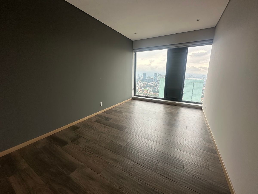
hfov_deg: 102.1
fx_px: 104
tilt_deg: -12.0
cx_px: 129
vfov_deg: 85.7
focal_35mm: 14
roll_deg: -1.0
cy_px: 97
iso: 40
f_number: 2.2
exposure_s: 1/203
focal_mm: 2.22
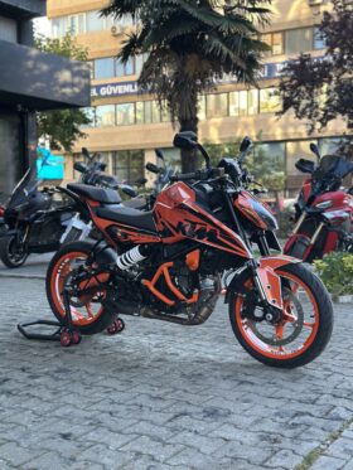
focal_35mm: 48
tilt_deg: -2.5
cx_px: 176
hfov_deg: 30.3
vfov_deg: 39.6
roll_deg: -0.3
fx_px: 652
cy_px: 235
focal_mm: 6.86
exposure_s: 1/213
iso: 80
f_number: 1.78
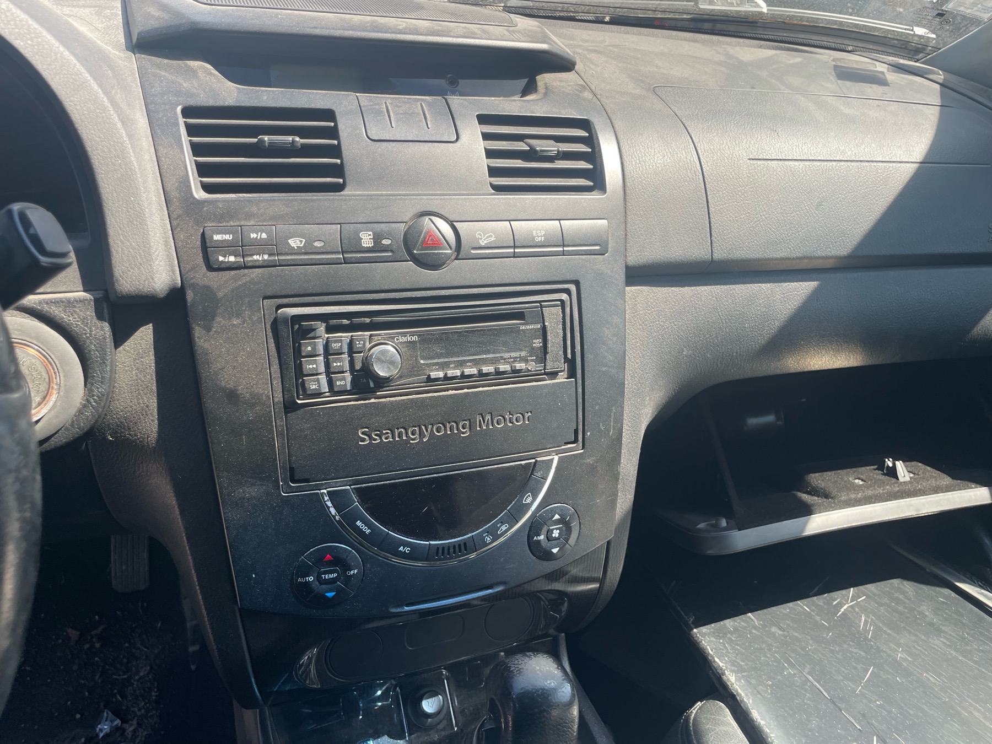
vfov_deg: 53.1
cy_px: 372
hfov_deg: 67.3
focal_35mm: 26
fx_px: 745
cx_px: 496
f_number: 1.6
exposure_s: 1/496
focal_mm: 4.2
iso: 32
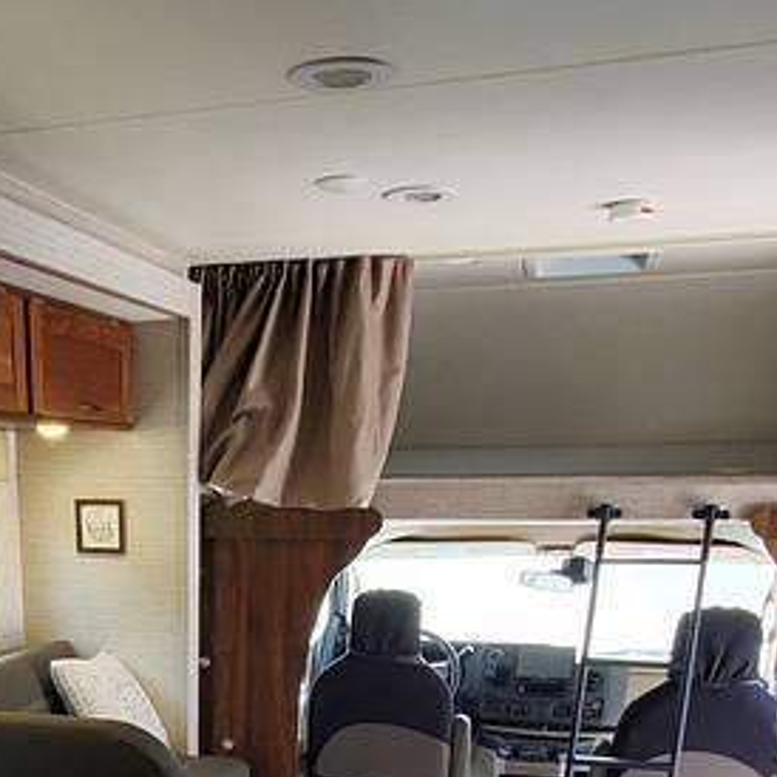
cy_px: 856
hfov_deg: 38.2
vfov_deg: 34.5
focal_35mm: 42
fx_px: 1067
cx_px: 130
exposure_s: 1/60
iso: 160
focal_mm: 1.8
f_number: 2.2
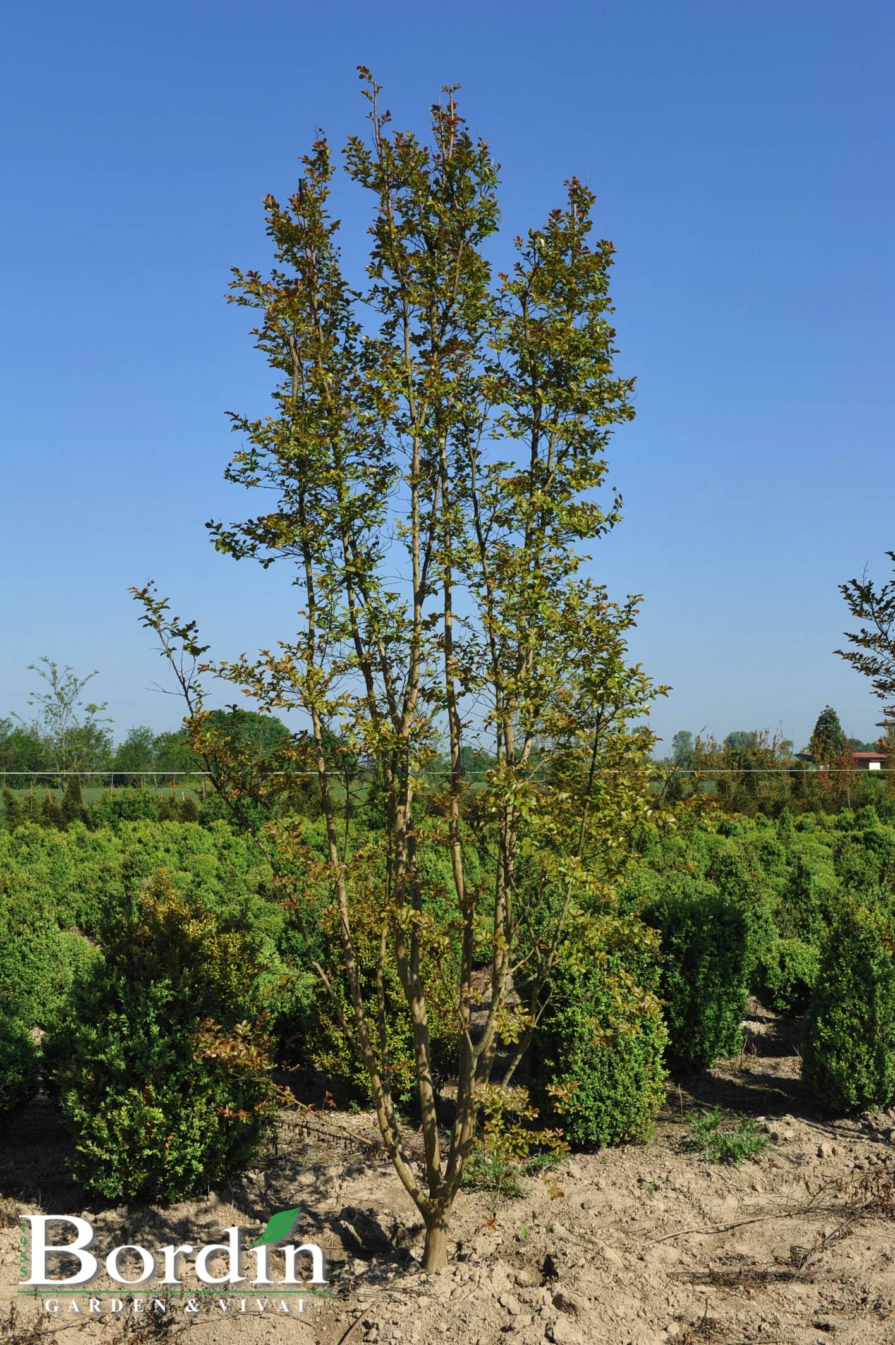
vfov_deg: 48.5
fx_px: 1493
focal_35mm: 40
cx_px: 448
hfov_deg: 33.4
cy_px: 672
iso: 200
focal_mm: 40
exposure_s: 1/320
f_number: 9
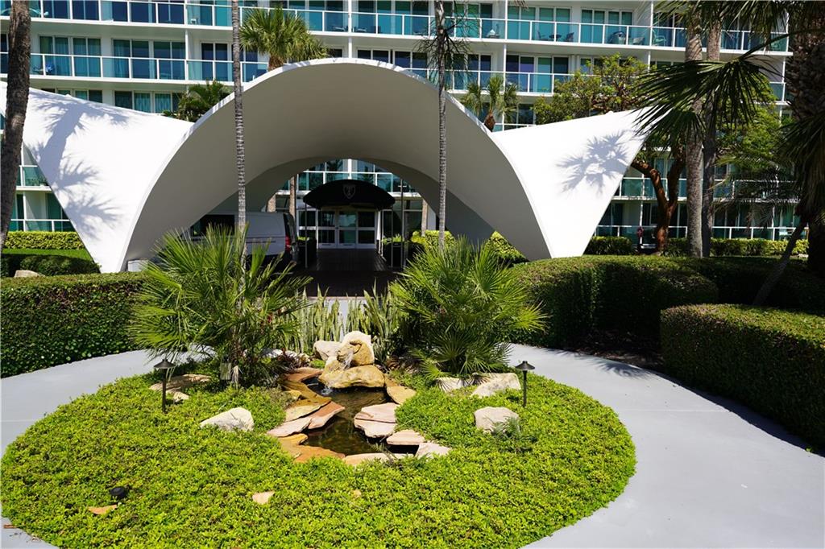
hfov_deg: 72.6
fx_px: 561
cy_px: 274
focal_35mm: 24
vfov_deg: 52.2
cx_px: 412
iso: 100
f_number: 5
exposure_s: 1/640
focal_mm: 24.5
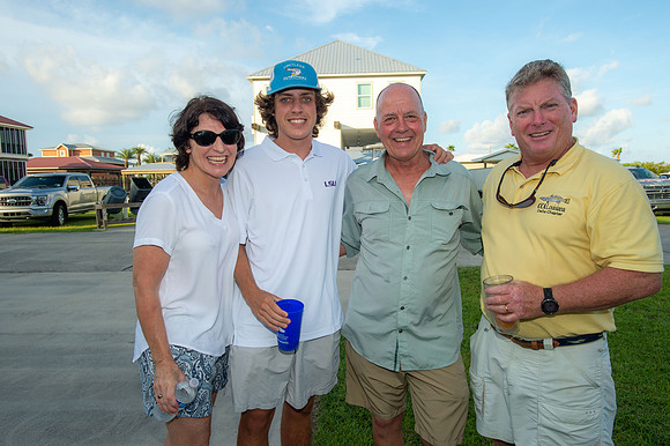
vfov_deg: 51.2
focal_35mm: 25
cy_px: 223
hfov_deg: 71.5
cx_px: 335
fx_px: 465
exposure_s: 1/250
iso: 200
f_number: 8
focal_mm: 25
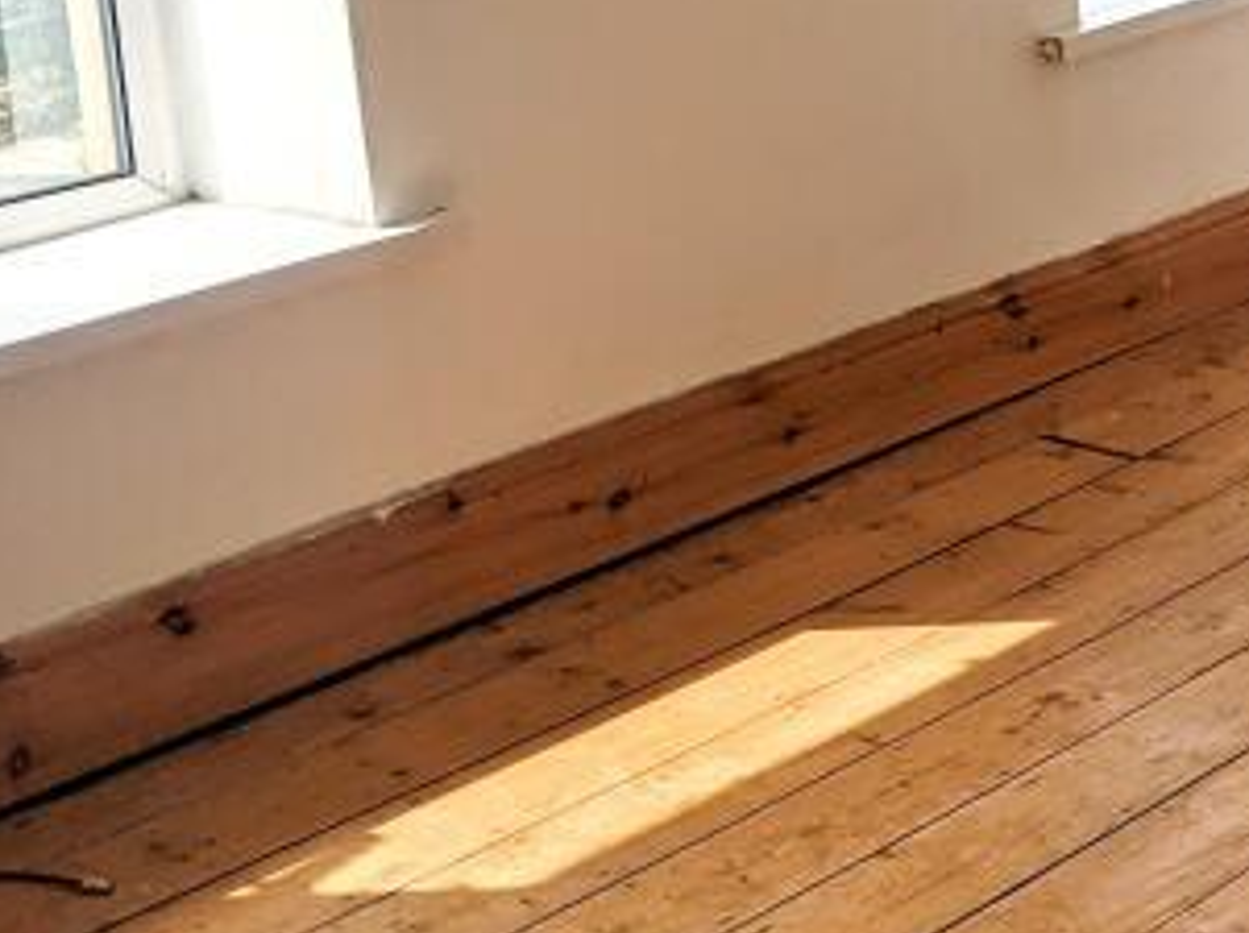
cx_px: 1444
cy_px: 303
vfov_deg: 16.0
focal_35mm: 92
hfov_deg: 20.2
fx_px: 3316
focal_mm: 4.38
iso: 52
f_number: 1.73
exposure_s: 1/1675
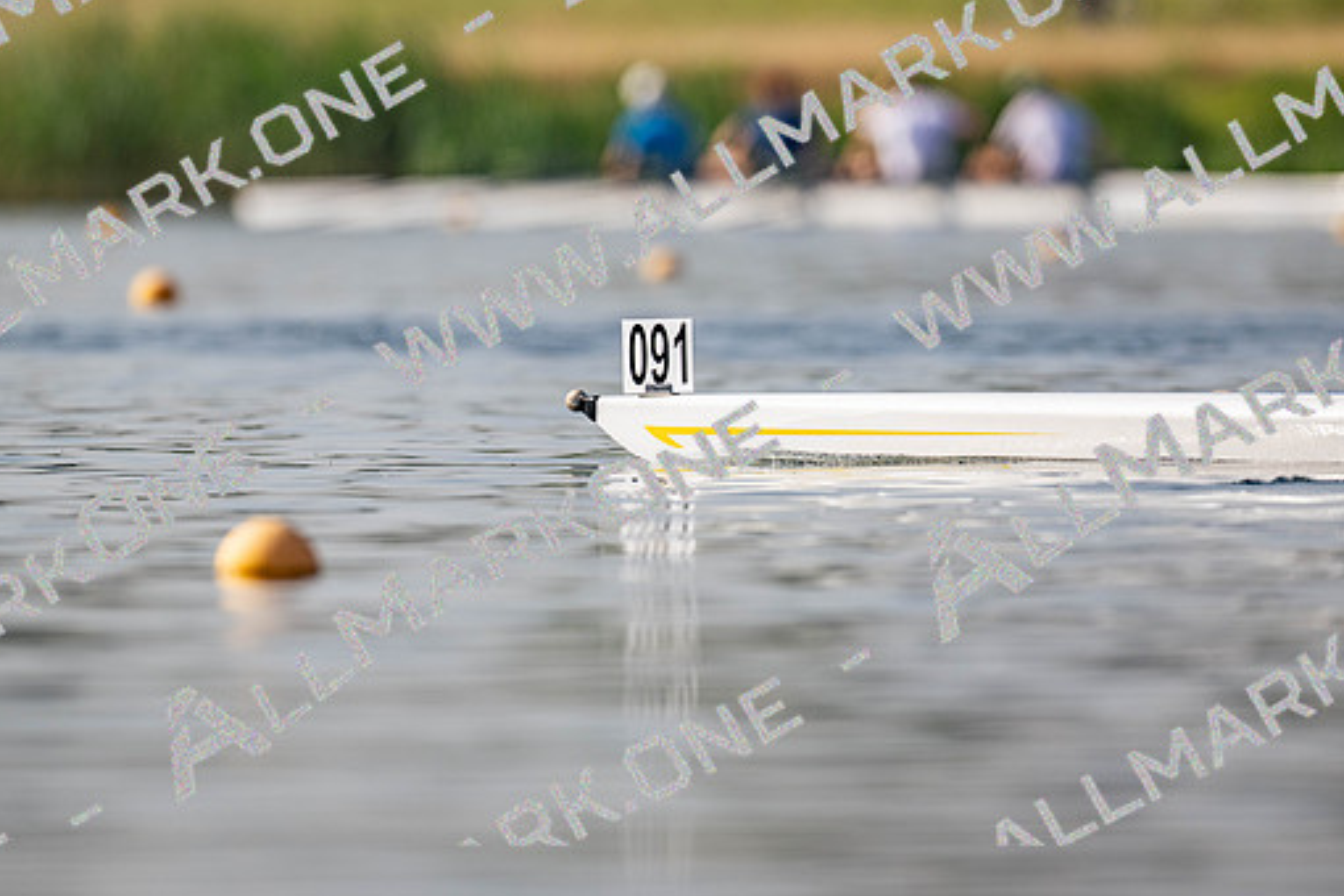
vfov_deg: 2.0
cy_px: 394
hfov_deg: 3.0
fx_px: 25459
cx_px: 701
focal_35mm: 682
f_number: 5
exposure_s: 1/2500
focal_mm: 600
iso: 125
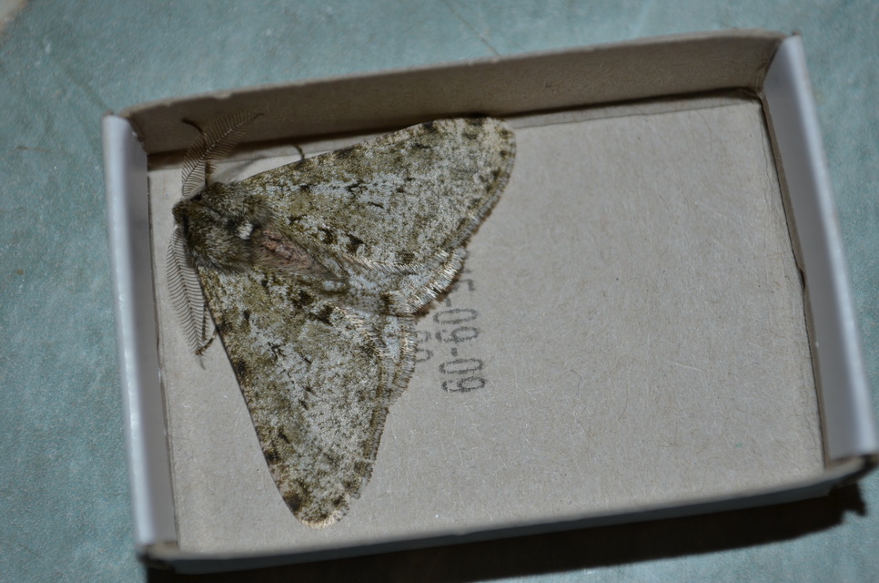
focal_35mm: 82
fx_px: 2010
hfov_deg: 24.7
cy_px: 292
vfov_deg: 16.5
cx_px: 440
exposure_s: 1/30
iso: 200
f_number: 5.6
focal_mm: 55
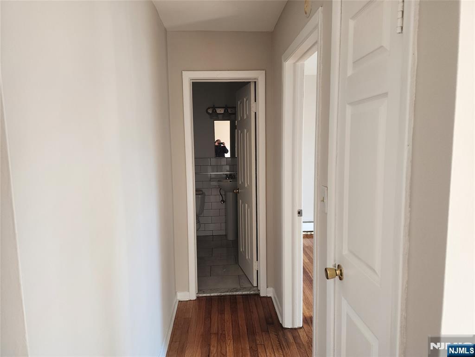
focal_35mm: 23
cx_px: 238
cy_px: 178
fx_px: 316
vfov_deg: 58.9
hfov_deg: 73.9
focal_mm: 6.4
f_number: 1.8
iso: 125
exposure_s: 1/180
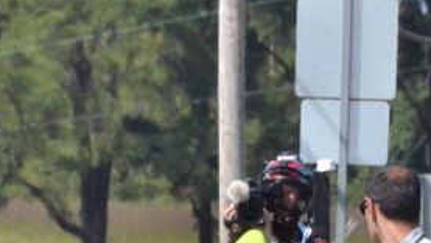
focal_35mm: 1359
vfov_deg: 0.9
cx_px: 325
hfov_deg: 1.6
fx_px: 15536
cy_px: 368
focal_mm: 200
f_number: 10
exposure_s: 1/6400
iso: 3200
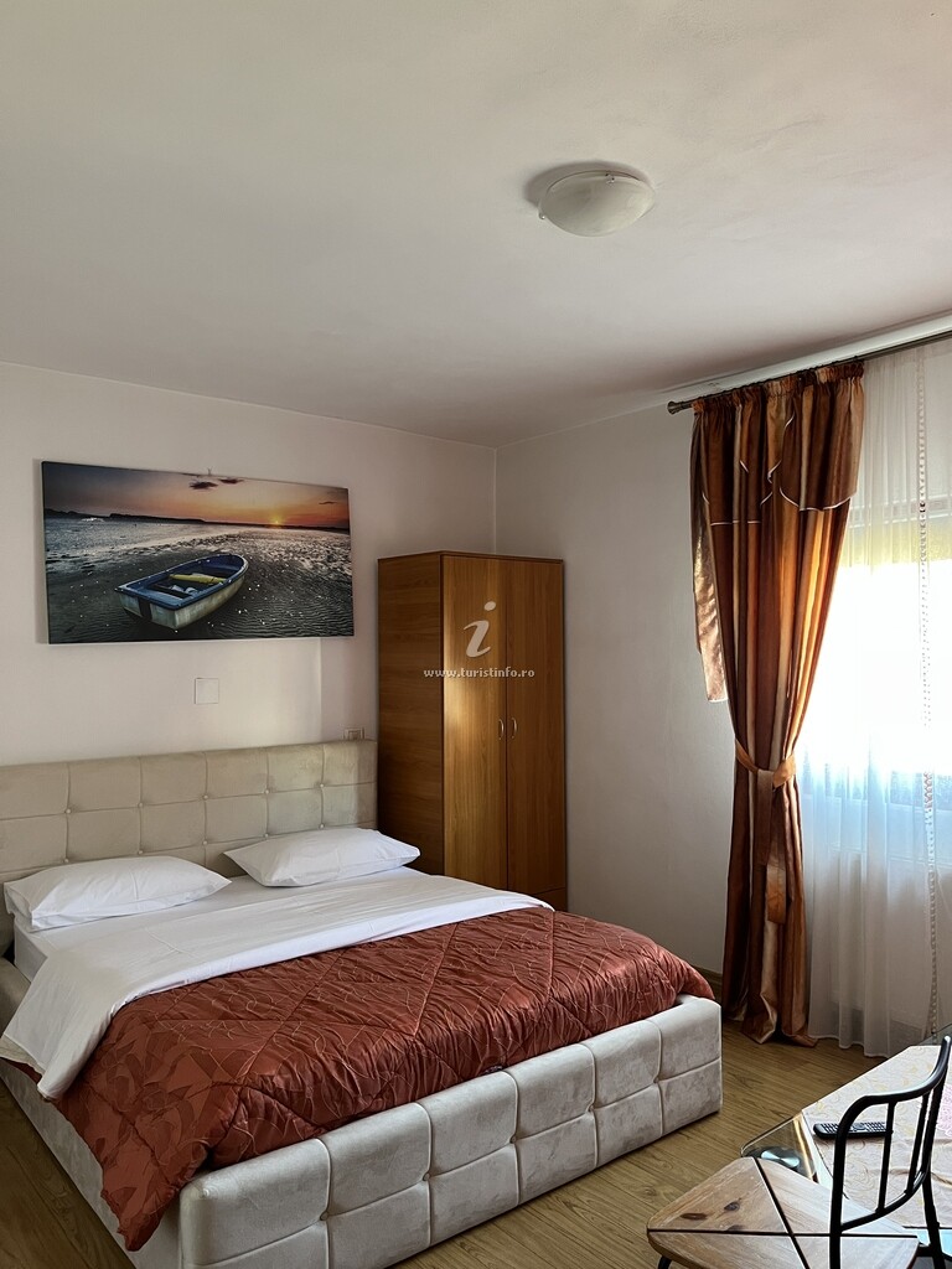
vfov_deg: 67.3
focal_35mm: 26
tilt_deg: +1.1
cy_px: 634
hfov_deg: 53.1
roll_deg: +0.4
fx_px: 953
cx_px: 476
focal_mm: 5.1
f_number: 1.6
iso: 320
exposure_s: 1/60
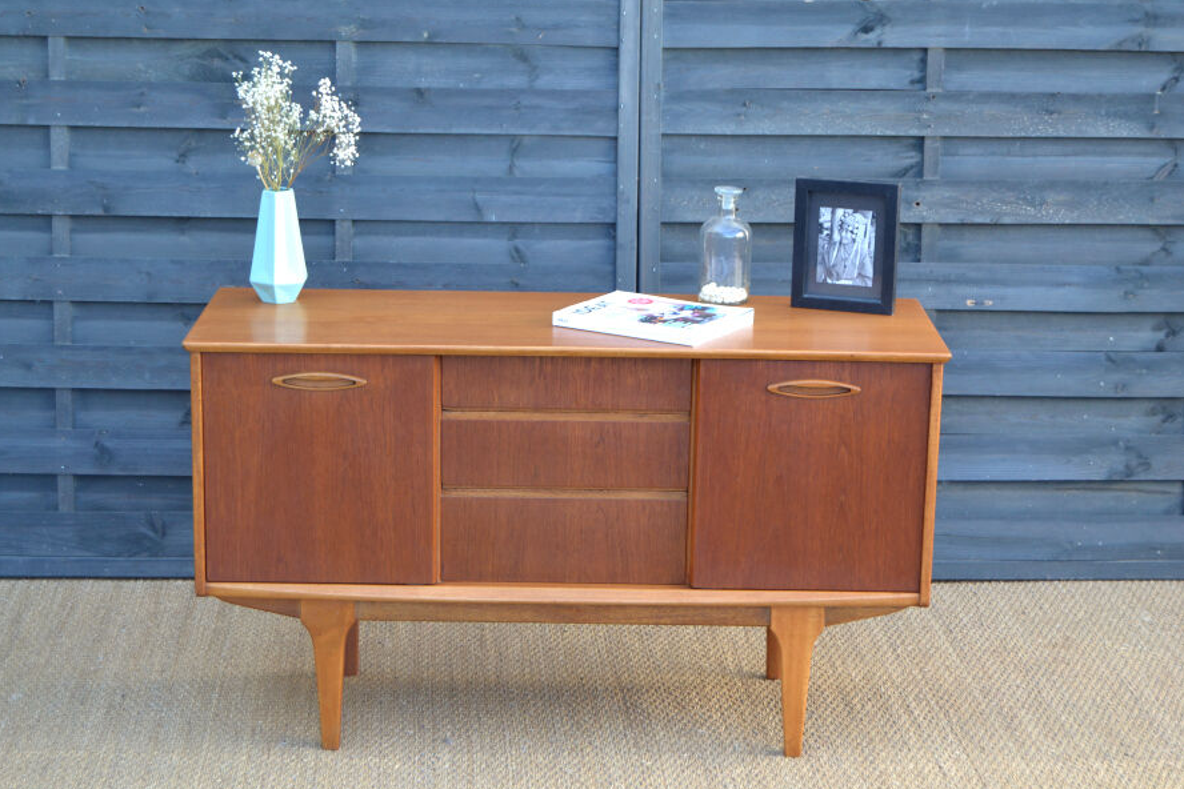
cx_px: 587
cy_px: 396
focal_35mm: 73
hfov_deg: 27.7
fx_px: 2401
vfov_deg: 18.7
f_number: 5.3
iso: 400
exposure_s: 1/100
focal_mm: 48
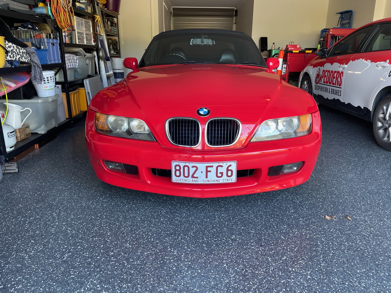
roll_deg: -0.7
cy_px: 146
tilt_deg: -17.5
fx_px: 294
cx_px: 196
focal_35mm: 26
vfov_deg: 53.1
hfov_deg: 67.3
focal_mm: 4.2
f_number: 1.6
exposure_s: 1/112
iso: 125
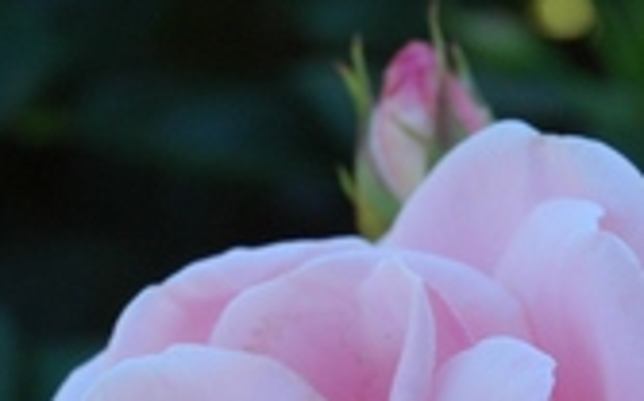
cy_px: 681
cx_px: 474
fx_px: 4436
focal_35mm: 253
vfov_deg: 5.1
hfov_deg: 8.3
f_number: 6.3
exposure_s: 1/160
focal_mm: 46
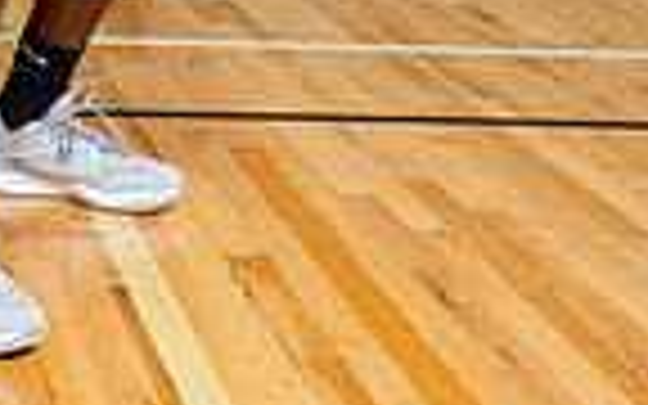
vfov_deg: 10.6
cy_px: -526
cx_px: 40
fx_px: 1907
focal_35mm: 108
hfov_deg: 18.9
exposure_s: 1/250
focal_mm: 34
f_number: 5.6
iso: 250
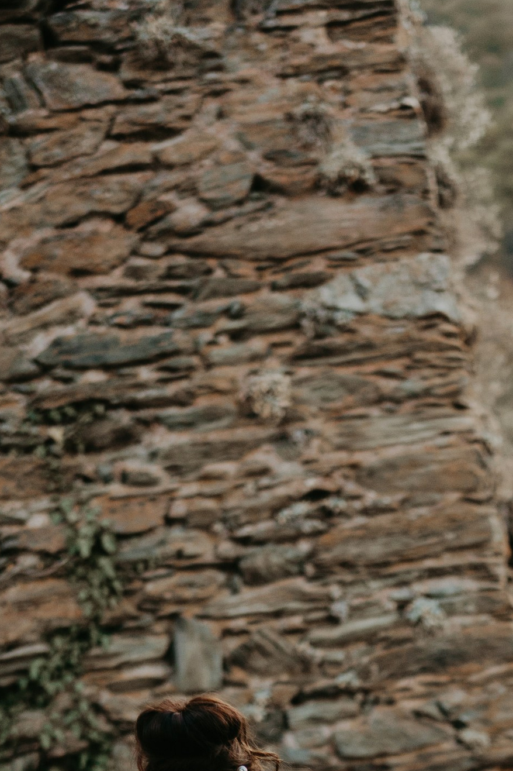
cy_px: 1076
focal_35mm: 102
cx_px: 570
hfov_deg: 13.1
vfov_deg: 18.3
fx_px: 2181
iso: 250
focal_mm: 35
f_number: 2
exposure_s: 1/1600
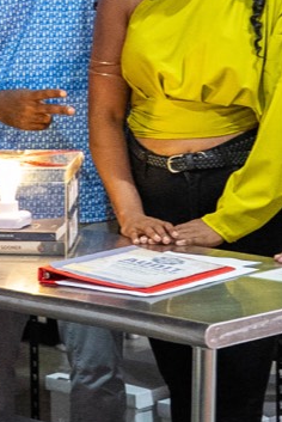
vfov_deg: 11.9
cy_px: 73
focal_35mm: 172
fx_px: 2017
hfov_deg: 8.0
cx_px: 142
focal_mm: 38
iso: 10000
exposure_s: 1/125
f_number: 2.8
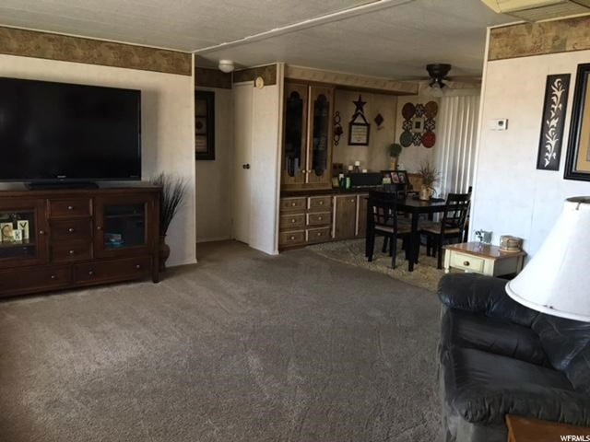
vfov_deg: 48.2
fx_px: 494
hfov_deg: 61.7
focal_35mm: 29
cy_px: 221
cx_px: 295
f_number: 2.2
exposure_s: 1/30
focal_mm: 4.15
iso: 160
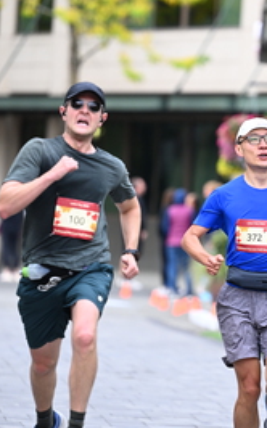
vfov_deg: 6.0
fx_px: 4056
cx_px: 231
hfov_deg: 3.8
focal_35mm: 348
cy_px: 177
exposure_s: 1/1600
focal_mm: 165
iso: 1000
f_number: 2.8
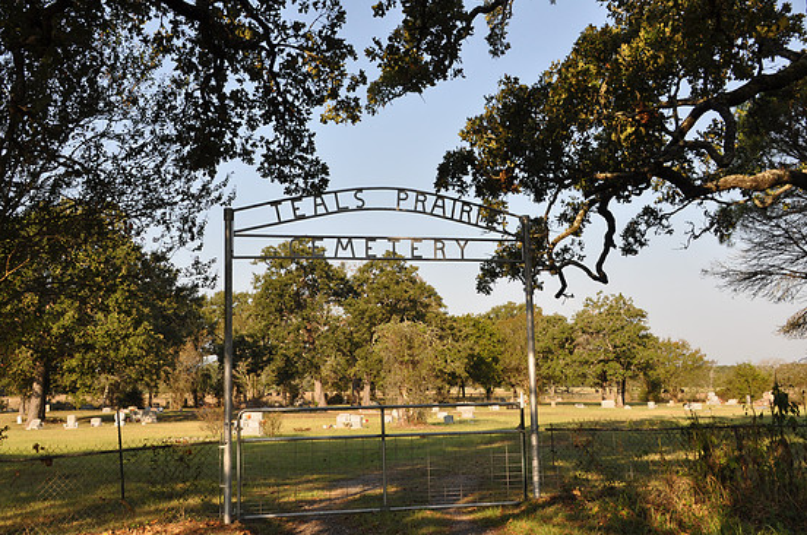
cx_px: 386
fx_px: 917
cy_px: 258
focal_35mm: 41
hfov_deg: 47.5
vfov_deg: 32.5
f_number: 7.1
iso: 200
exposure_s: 1/200
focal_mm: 26
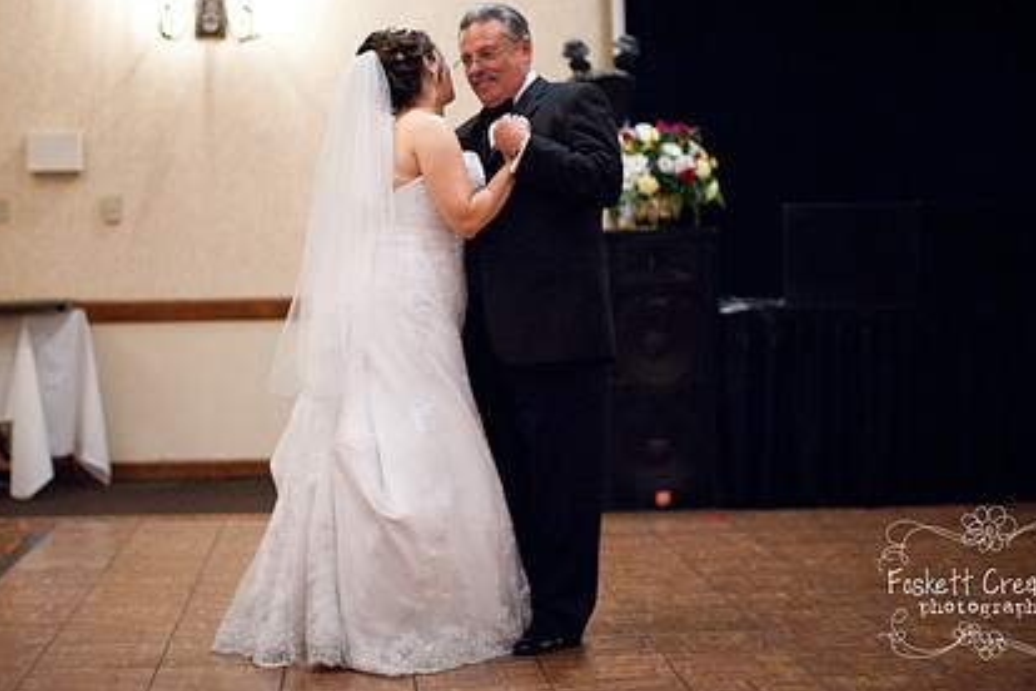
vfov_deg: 19.4
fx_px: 2014
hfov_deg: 28.8
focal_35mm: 70
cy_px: 235
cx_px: 420
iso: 4000
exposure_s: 1/80
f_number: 1.4
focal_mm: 50
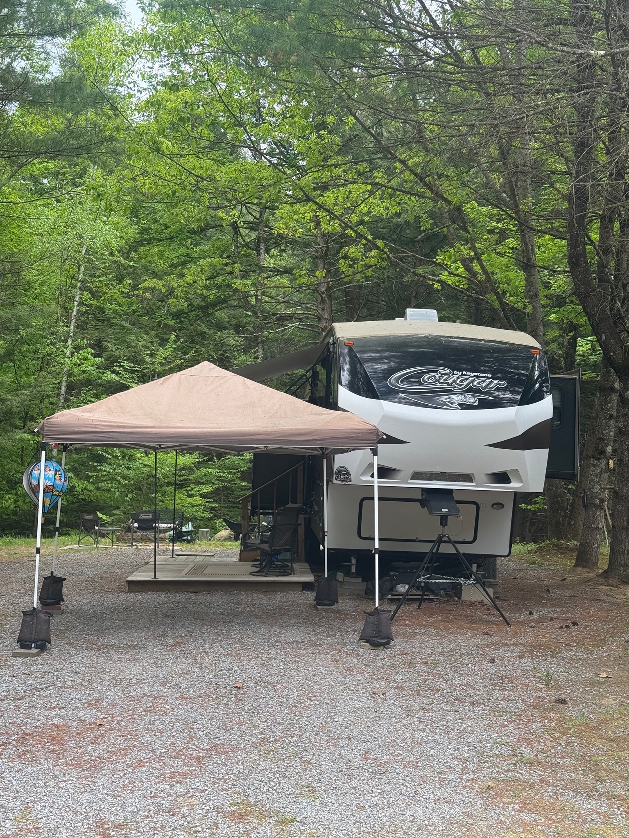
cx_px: 314
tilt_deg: +3.6
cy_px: 419
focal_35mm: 48
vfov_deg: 39.7
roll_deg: -2.3
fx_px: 1163
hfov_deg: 30.3
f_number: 1.78
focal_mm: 6.76
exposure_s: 1/495
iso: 64
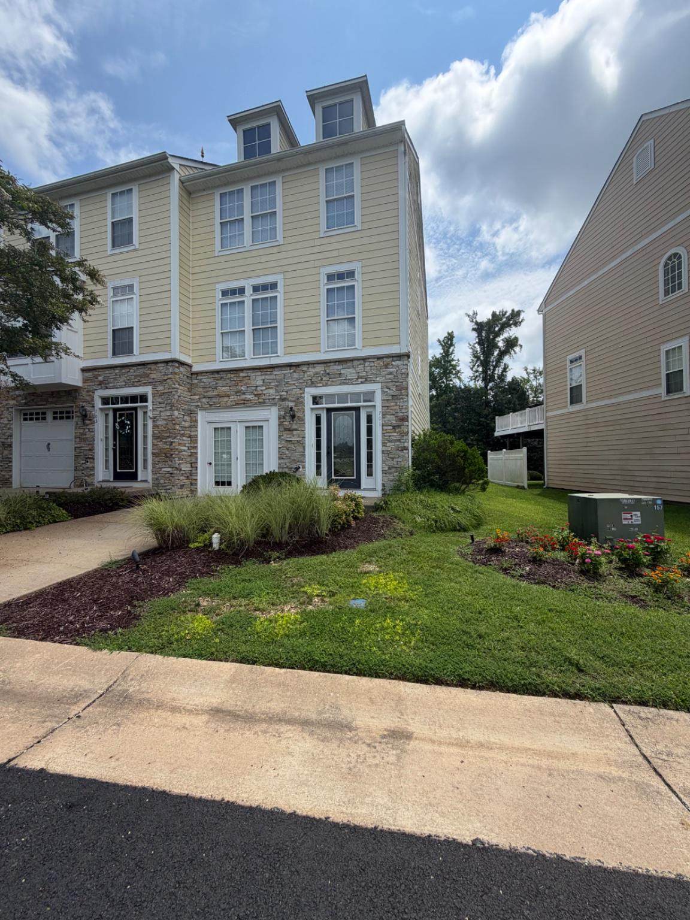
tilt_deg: -0.3
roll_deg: +1.2
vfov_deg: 102.1
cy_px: 460
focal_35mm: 14
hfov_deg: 85.7
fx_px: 372
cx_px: 345
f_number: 2.2
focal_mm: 2.22
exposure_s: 1/1068
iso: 25
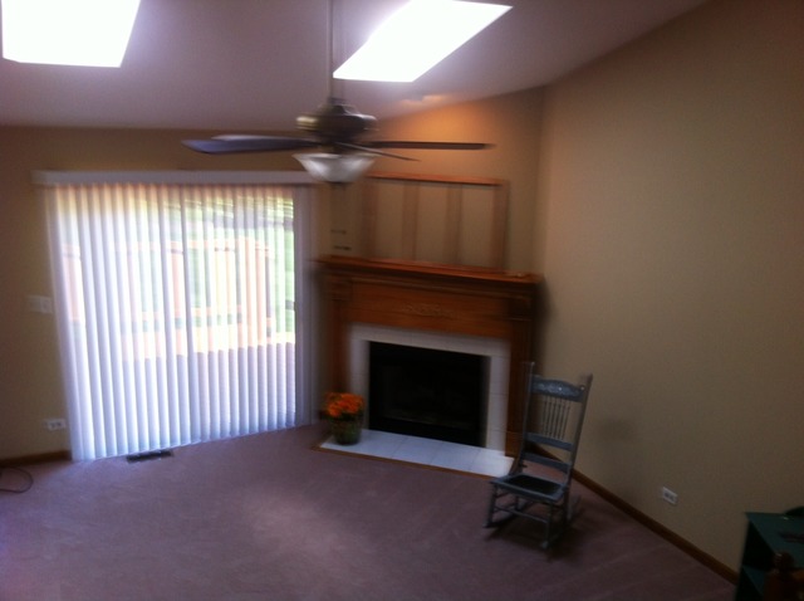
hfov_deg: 52.7
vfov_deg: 40.6
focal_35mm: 35
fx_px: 812
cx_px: 402
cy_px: 300
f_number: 2.8
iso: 80
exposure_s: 1/17
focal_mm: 3.85
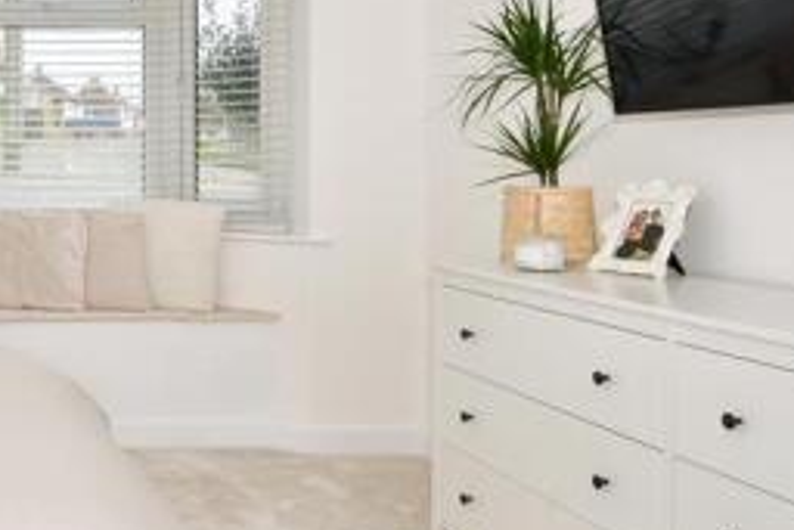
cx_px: -78
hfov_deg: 39.0
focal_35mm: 41
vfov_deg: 32.3
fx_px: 905
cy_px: 160
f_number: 8
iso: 200
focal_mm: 11
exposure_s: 1/100
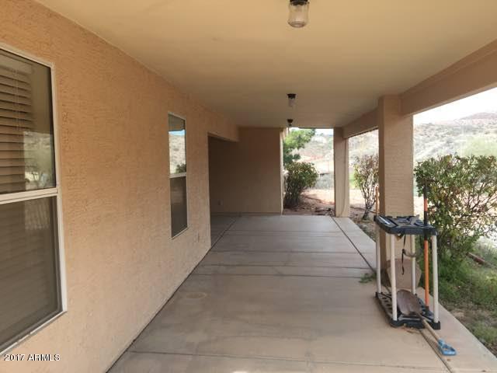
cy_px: 186
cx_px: 248
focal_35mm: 29
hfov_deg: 61.7
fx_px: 416
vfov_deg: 48.2
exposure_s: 1/455
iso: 32
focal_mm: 4.15
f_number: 2.2
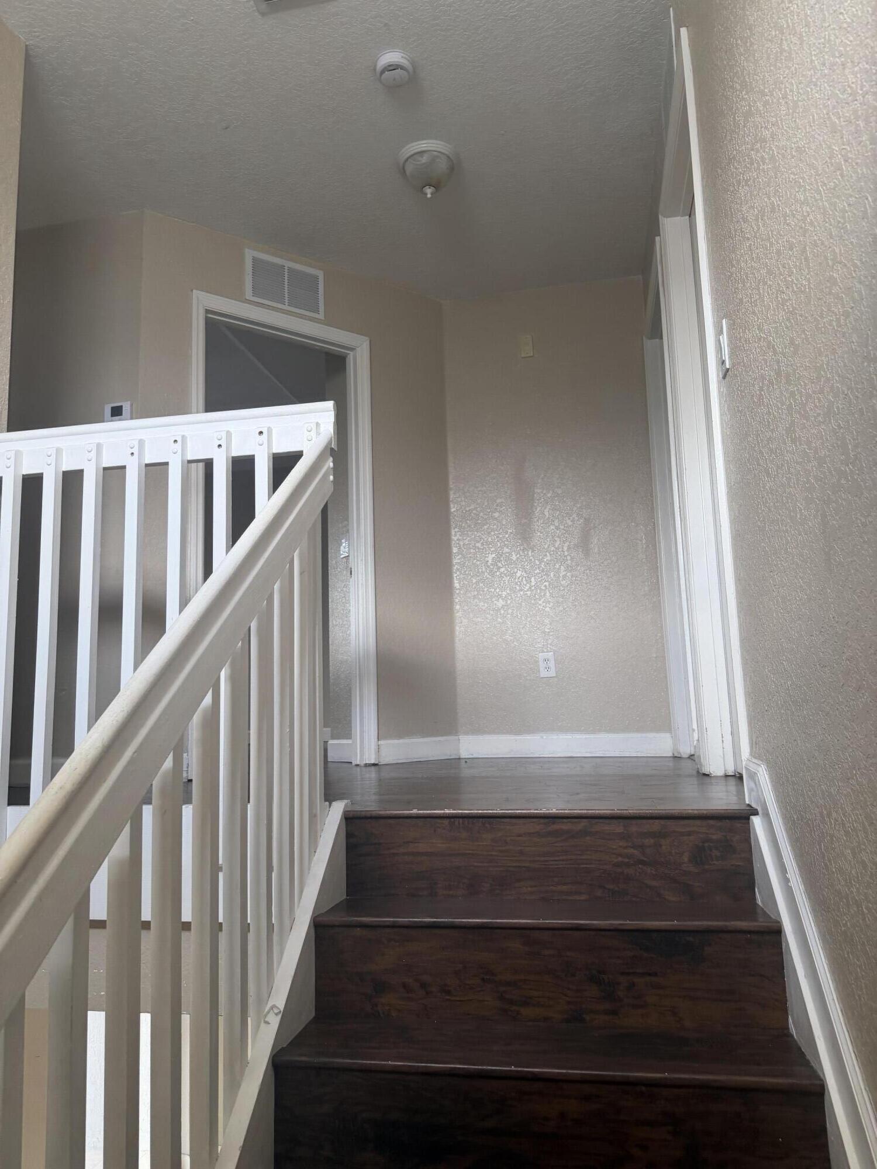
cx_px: 438
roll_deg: +1.1
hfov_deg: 56.8
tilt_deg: +8.8
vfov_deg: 71.6
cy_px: 584
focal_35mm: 24
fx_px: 811
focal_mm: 6.76
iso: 160
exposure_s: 1/120
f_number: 1.78
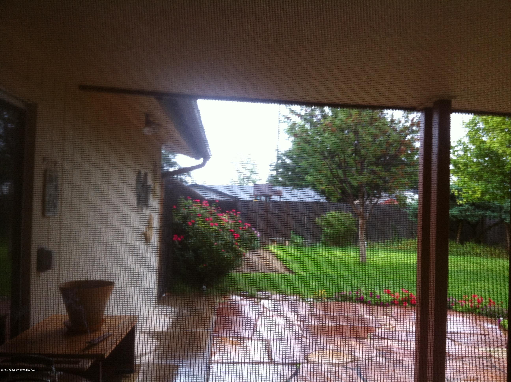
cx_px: 256
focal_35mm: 35
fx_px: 516
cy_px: 191
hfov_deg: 52.7
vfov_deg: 40.6
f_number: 2.8
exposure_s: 1/20
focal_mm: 3.85
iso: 80
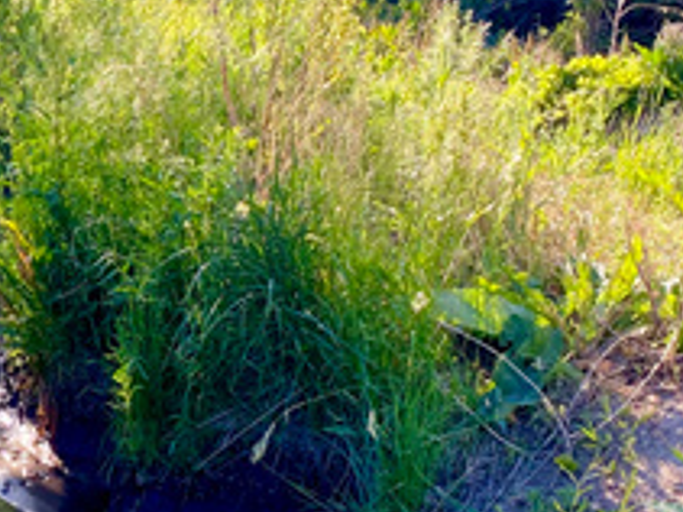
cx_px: -45
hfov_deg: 23.4
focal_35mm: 79
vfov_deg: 18.6
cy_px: 314
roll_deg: -1.4
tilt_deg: -13.8
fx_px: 1558
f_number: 1.8
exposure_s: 1/208
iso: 32
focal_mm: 4.25
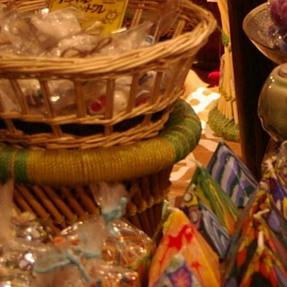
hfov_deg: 8.7
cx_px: 239
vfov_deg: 8.7
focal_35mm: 201
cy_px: 25
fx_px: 1885
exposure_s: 1/30
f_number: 2.8
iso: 400
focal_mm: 26
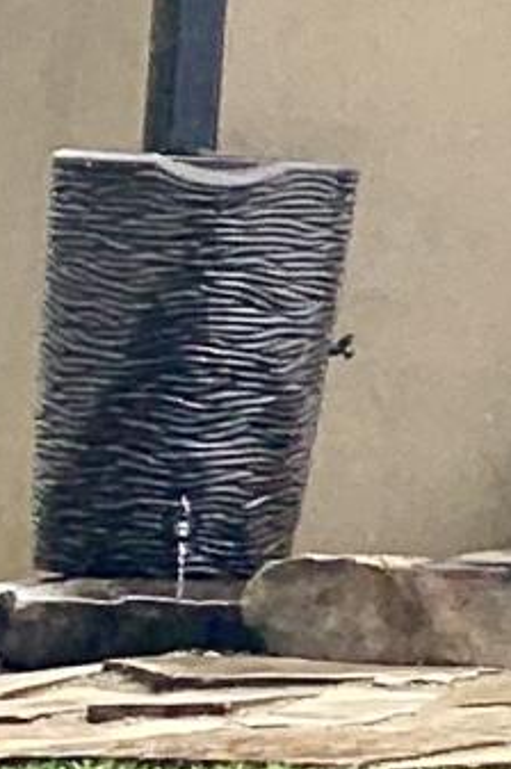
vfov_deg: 8.4
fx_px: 5141
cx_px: 2810
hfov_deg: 4.6
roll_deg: -0.5
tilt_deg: +8.5
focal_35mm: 241
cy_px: -342
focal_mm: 4.25
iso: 25
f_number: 1.8
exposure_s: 1/771
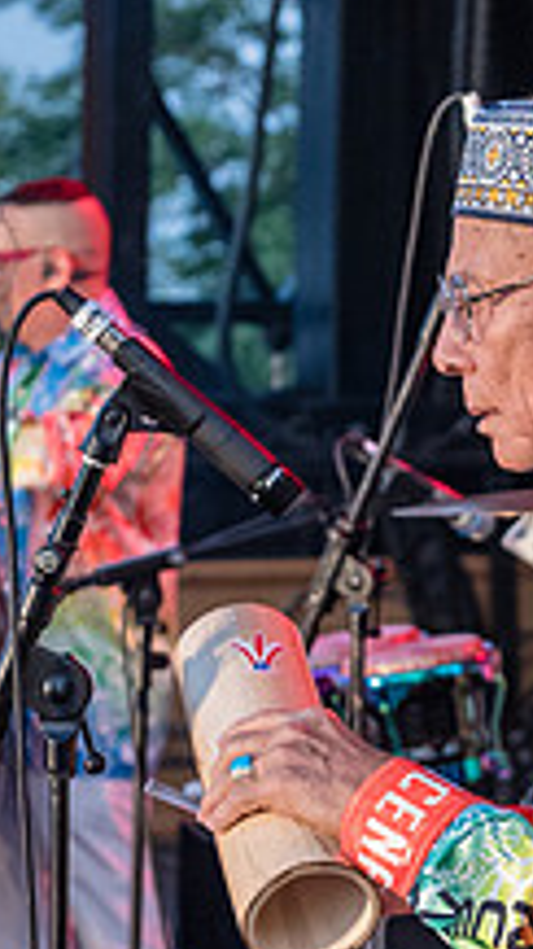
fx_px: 4223
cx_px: 559
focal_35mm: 168
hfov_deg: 7.2
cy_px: 492
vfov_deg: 12.8
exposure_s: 1/640
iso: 2000
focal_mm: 60
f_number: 4
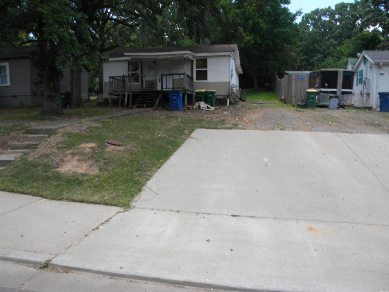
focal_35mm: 28
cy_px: 146
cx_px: 194
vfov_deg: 49.7
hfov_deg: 63.4
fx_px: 315
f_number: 3.5
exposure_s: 1/340
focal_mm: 5
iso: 80
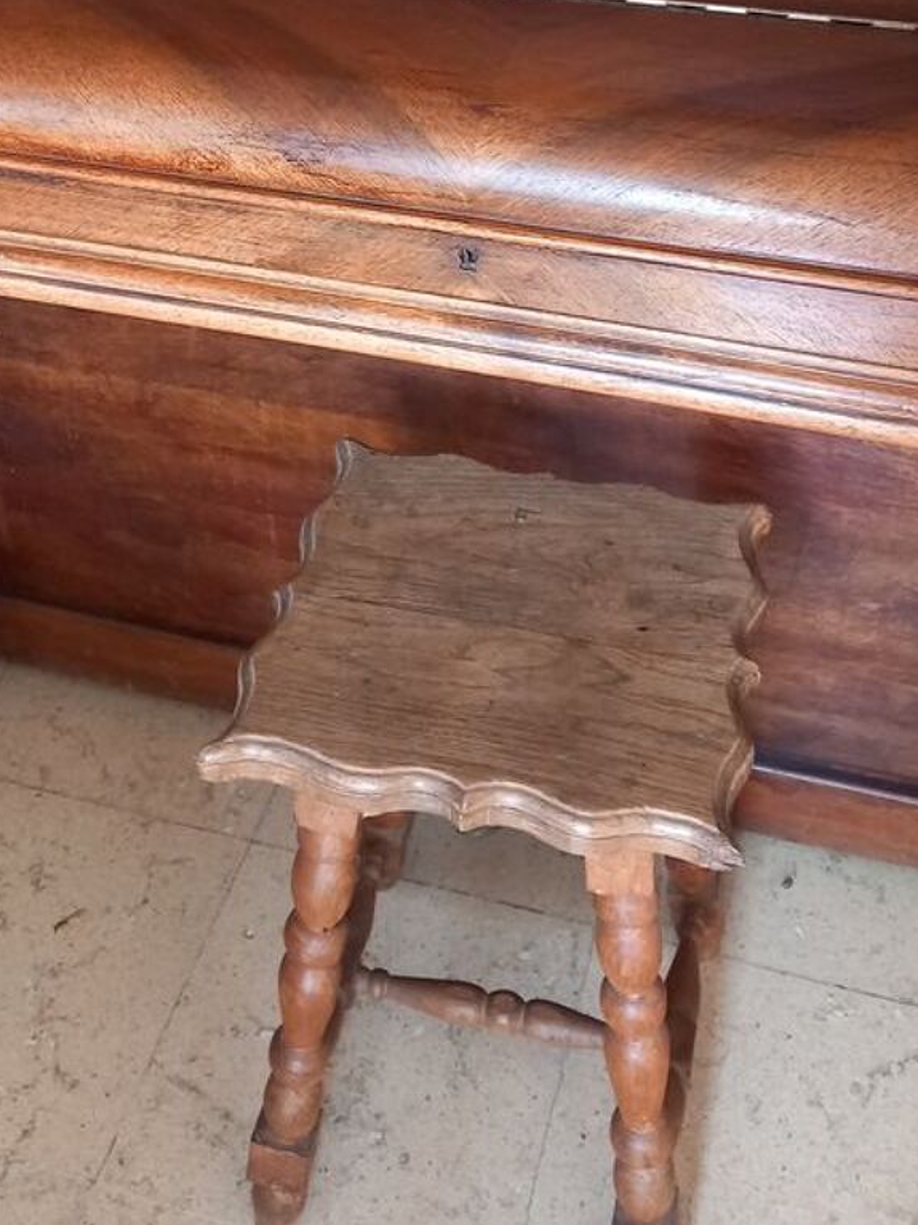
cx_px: 419
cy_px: 164
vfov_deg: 38.2
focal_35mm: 47
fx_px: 1663
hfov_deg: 30.8
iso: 250
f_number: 1.8
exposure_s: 1/33.3
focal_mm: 4
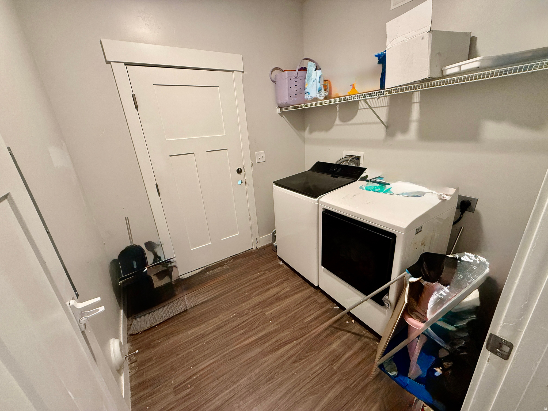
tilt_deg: -18.4
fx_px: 222
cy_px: 206
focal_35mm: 14
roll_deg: +3.8
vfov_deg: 85.7
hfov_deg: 102.1
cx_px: 274
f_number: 2.2
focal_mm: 2.22
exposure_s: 1/60
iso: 250
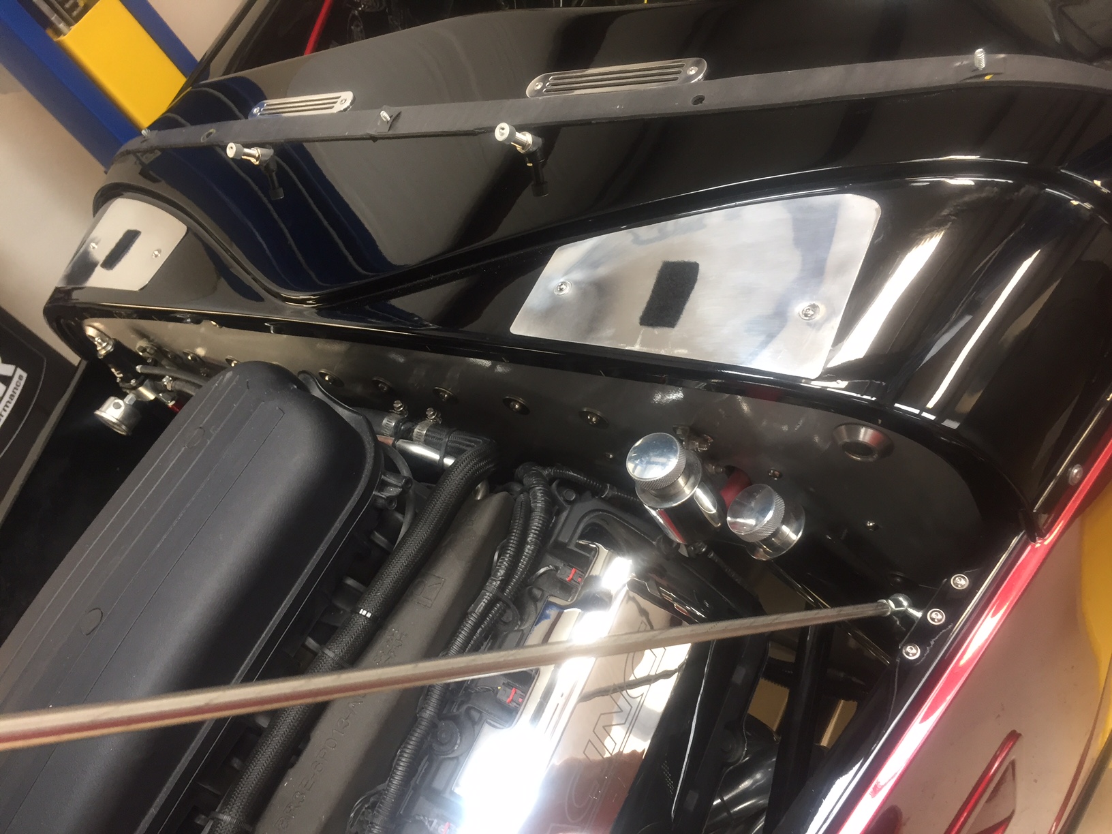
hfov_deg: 61.7
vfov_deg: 48.2
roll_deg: +37.4
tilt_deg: -43.2
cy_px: 417
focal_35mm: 29
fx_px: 932
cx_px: 556
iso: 80
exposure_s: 1/30
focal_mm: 4.15
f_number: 2.2
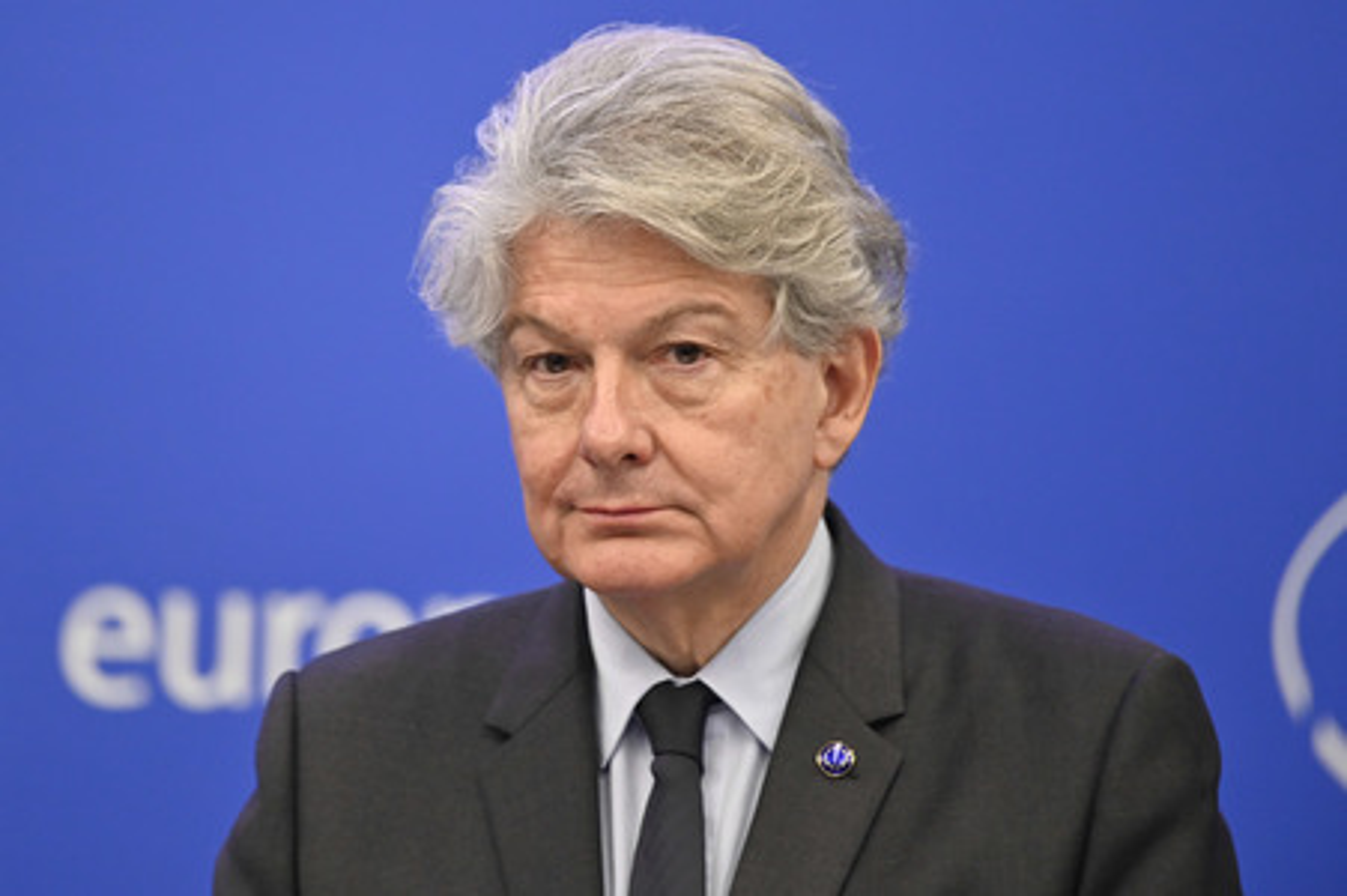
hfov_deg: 10.3
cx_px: 674
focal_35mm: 200
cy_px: 448
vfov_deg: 6.9
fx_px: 7478
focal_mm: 200
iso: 2000
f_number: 2.8
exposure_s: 1/320
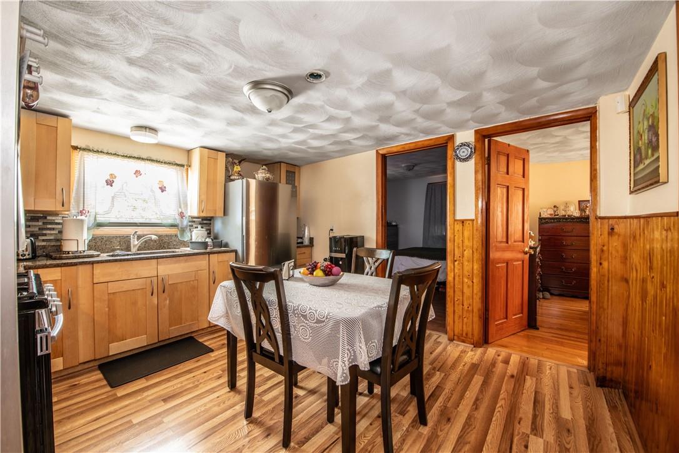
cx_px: 340
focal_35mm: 14
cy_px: 226
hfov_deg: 104.3
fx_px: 264
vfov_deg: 81.2
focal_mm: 14
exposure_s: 1
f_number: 10
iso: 400
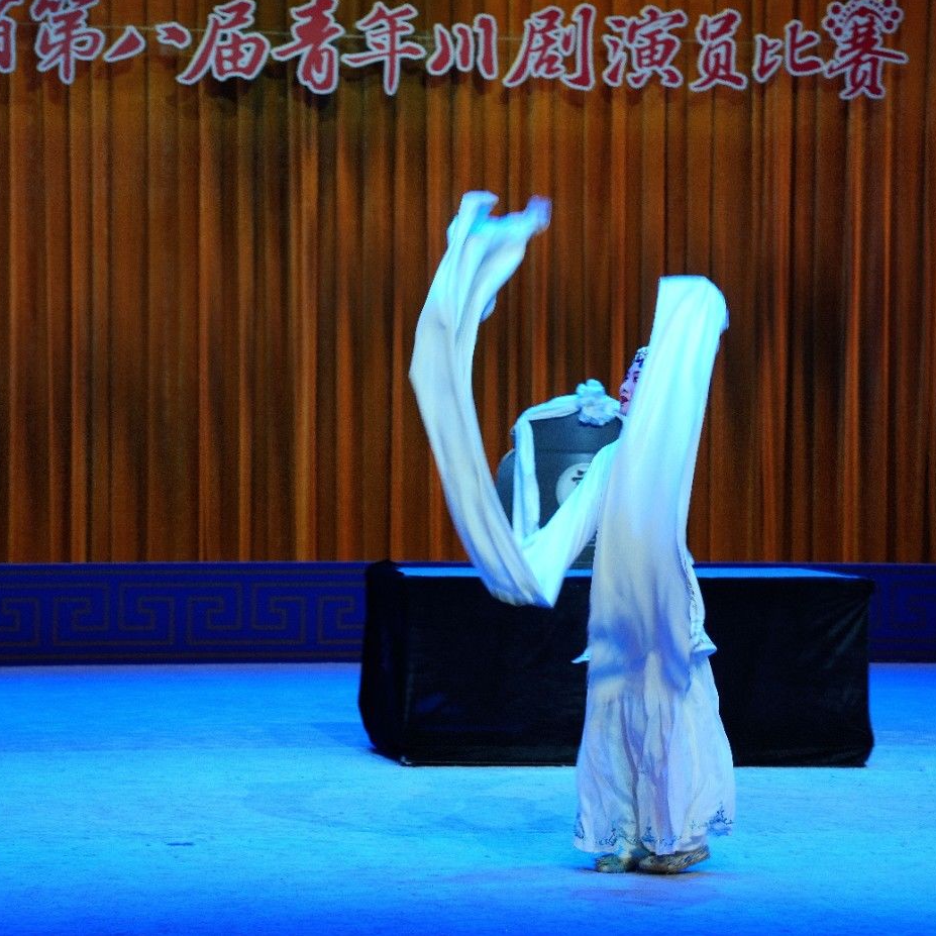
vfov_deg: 13.7
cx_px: 566
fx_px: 3885
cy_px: 467
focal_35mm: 127
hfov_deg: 13.7
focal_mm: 99
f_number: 5.6
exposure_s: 1/100
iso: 320
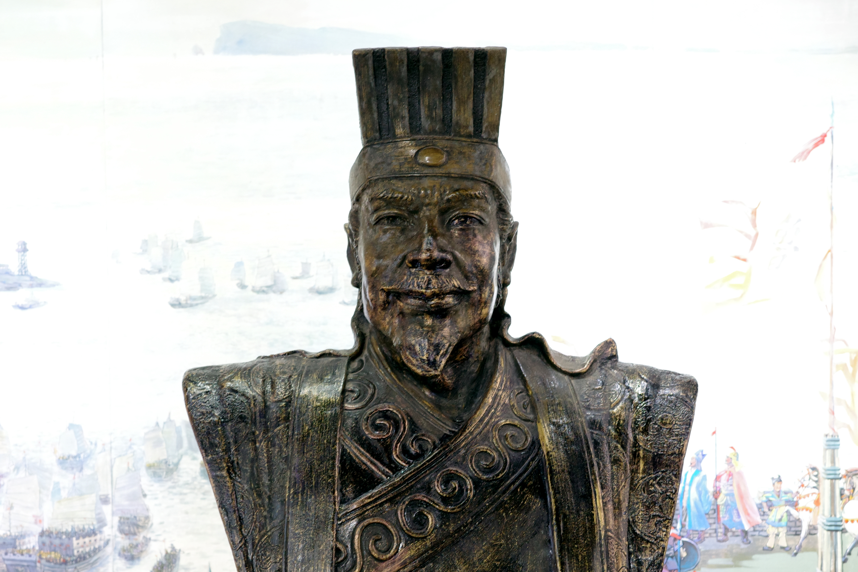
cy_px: 286
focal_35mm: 40
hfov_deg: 48.5
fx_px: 953
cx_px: 429
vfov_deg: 33.4
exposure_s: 1/40
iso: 800
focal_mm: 26
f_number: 2.8
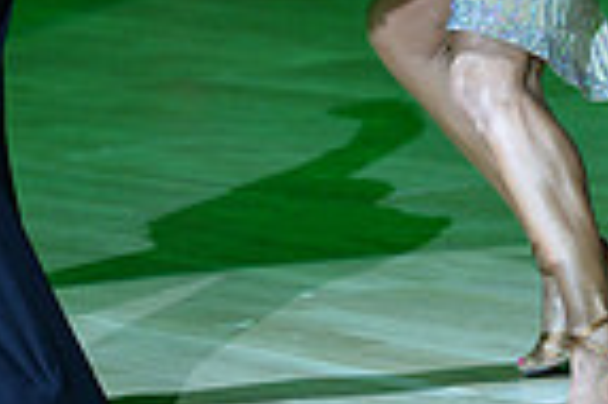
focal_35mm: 495
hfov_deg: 4.2
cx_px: 268
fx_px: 8350
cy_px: -296
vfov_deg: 2.8
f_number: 4
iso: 2000
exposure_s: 1/250
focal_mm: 122
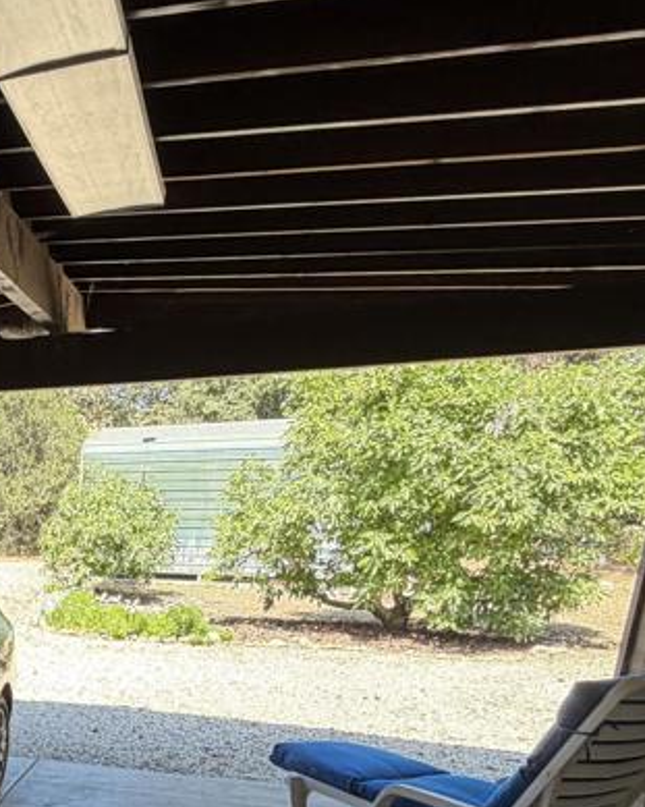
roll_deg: +2.0
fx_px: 859
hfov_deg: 33.4
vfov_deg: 45.0
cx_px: -131
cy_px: 747
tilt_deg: -14.6
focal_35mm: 36
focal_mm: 2.22
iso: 50
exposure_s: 1/121
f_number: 2.2
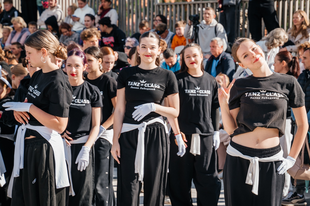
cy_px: 120
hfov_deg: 18.9
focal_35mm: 108
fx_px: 931
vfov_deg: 12.6
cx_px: 208
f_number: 5.6
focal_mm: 75
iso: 100
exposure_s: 1/250
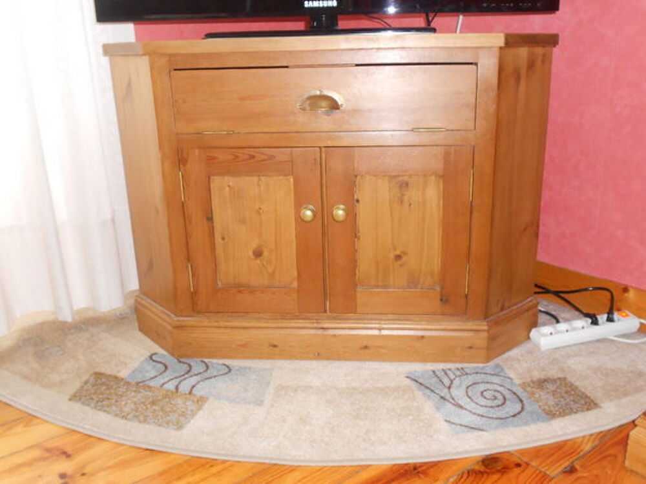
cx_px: 323
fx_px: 597
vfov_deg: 44.2
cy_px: 242
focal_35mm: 32
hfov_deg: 56.8
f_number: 3.6
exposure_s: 1/30
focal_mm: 5.8
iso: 250
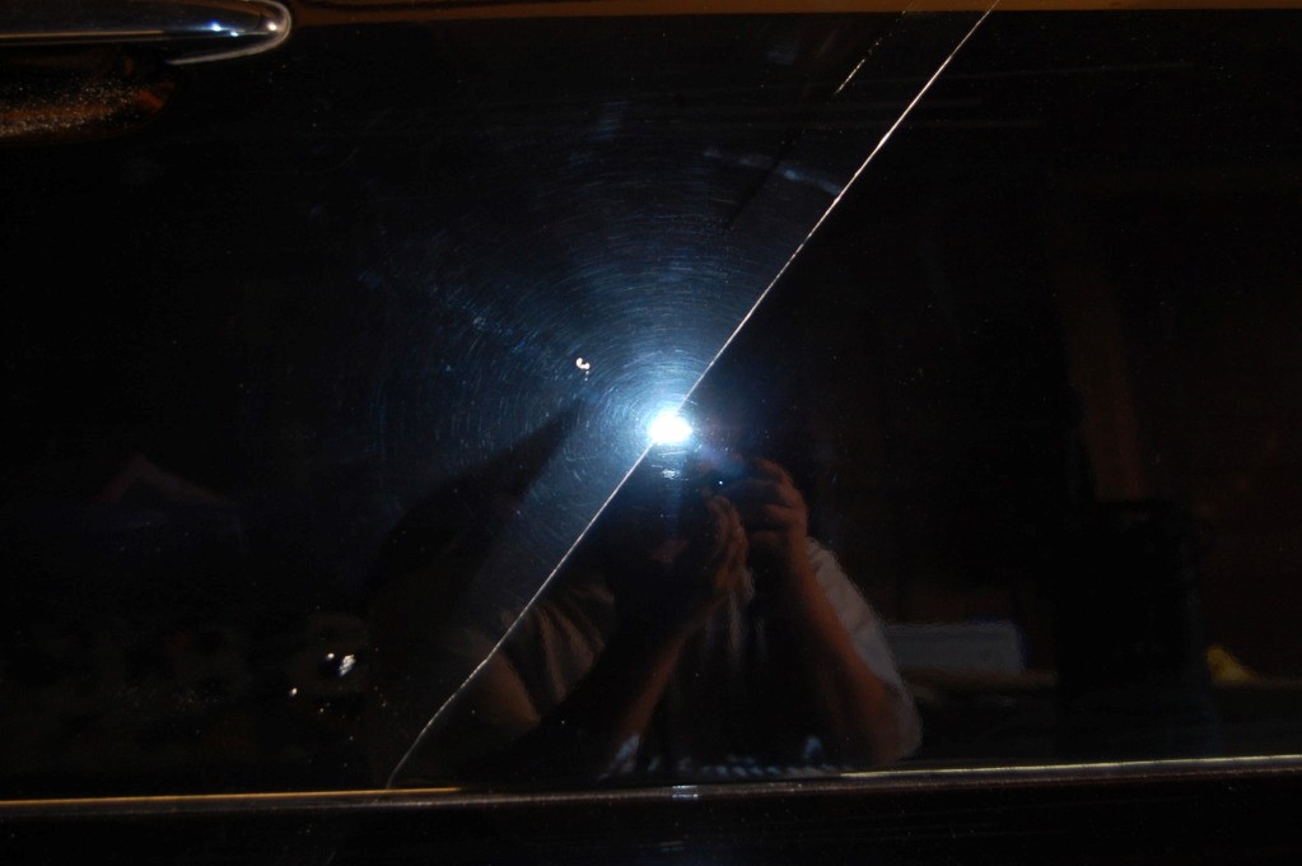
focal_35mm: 46
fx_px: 1680
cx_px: 651
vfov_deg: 28.9
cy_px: 433
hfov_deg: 42.4
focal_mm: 31
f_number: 4.5
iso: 400
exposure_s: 1/60
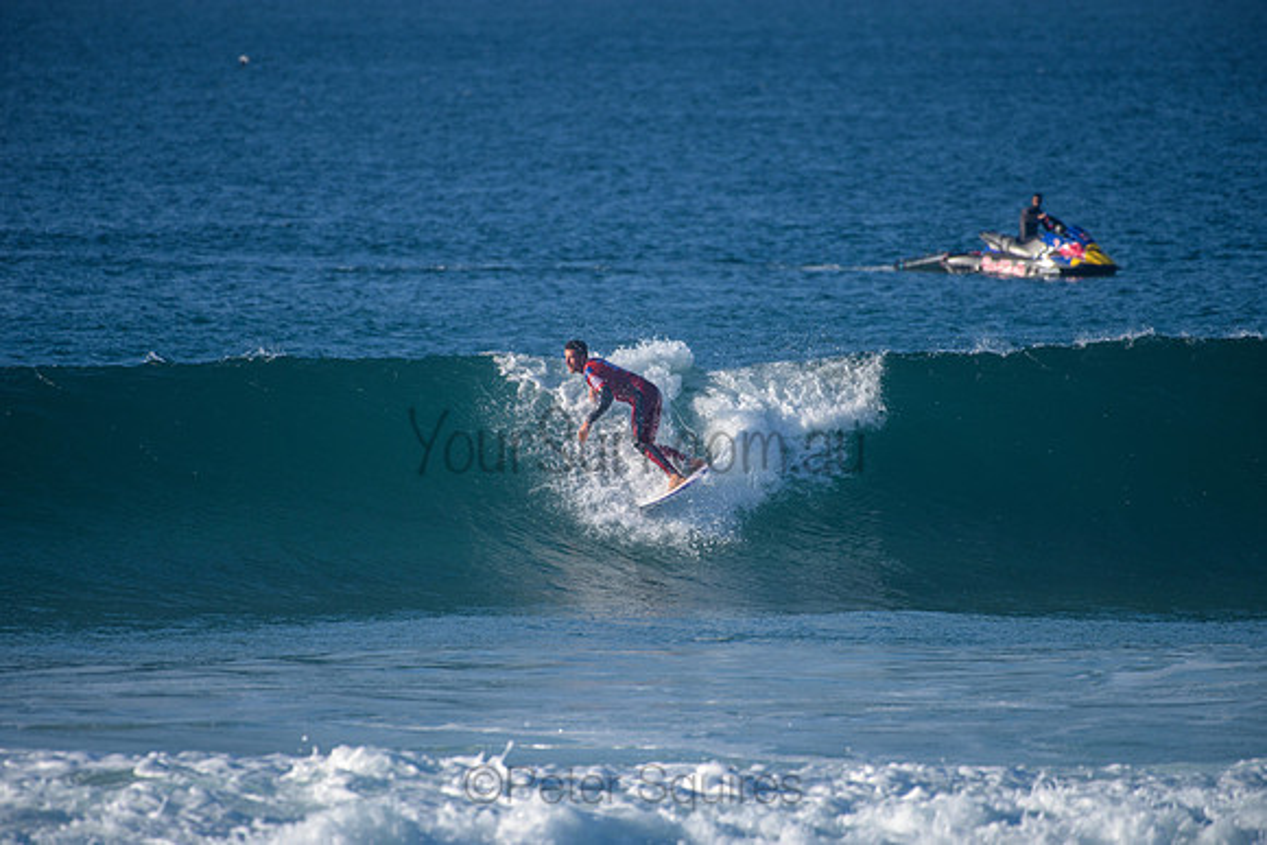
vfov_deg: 2.7
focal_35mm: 517
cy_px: 422
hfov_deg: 4.0
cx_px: 634
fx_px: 18211
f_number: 5.6
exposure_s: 1/2000
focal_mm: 500
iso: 250
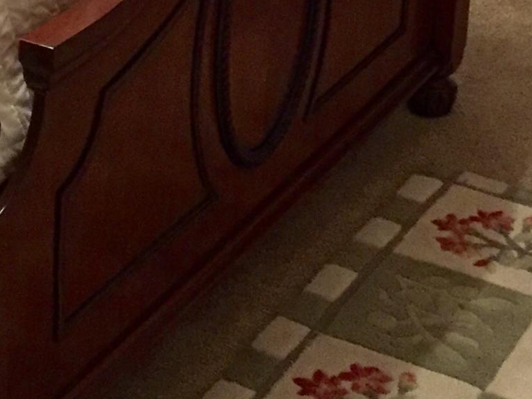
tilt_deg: -14.4
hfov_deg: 17.0
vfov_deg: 12.2
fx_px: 1752
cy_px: -240
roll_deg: -1.4
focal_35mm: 114
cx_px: 52
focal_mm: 4.15
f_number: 2.2
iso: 160
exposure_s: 1/30
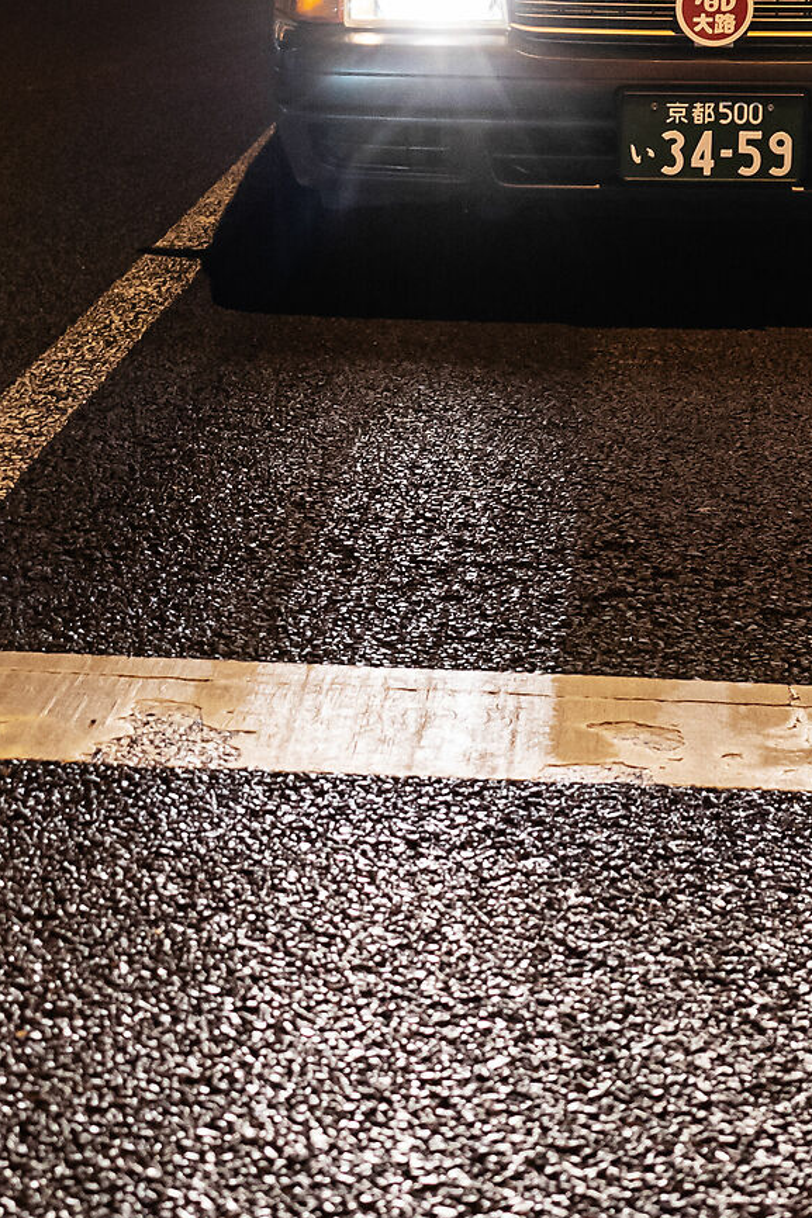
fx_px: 3283
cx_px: 200
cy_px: 494
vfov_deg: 21.0
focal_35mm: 97
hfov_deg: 14.0
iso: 2000
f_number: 3.2
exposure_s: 1/80
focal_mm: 35
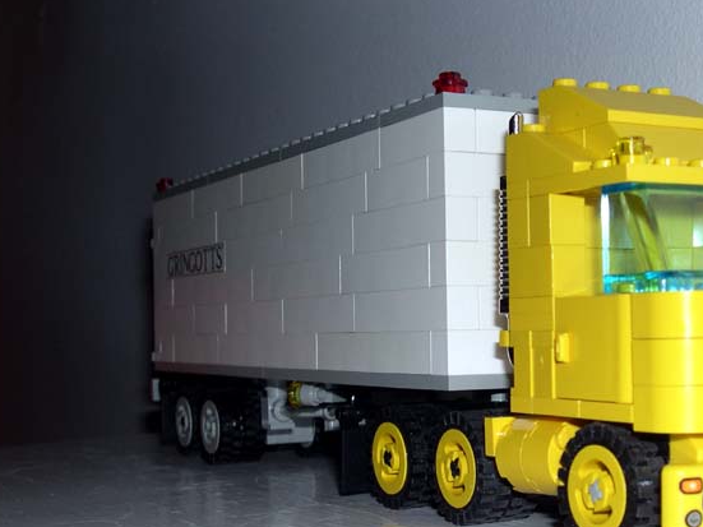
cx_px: 492
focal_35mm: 61
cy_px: 356
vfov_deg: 23.9
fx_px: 1239
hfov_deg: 31.3
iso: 100
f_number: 8
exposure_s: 1/60
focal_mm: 9
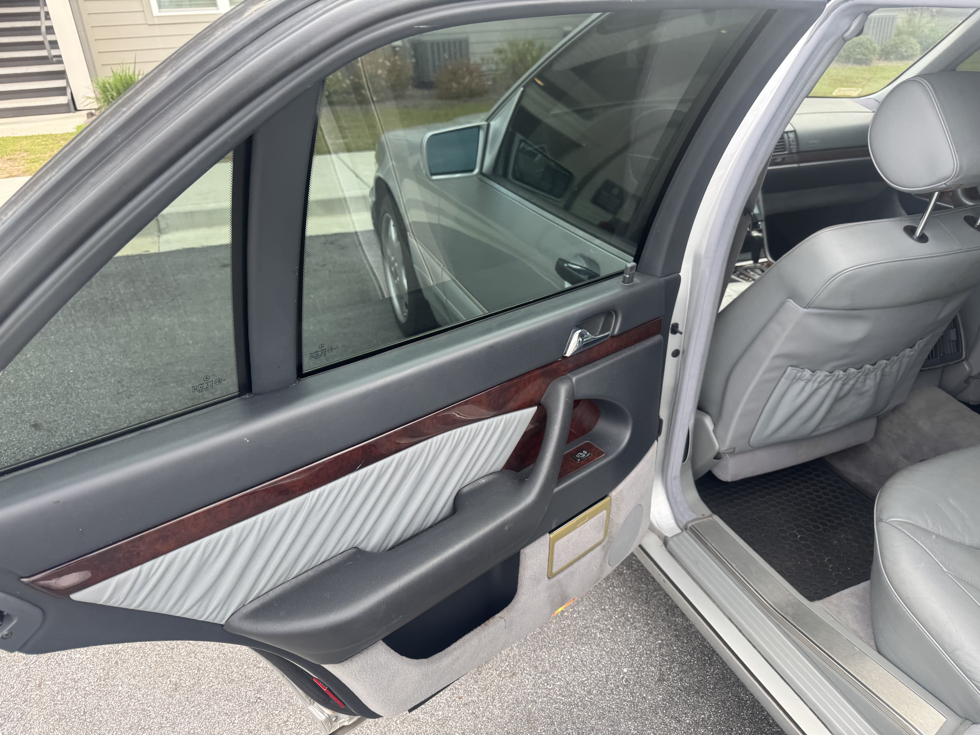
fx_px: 679
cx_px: 490
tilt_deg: -26.4
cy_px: 368
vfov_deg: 56.8
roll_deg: +4.5
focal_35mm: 24
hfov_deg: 71.6
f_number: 1.78
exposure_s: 1/232
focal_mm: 6.76
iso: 64
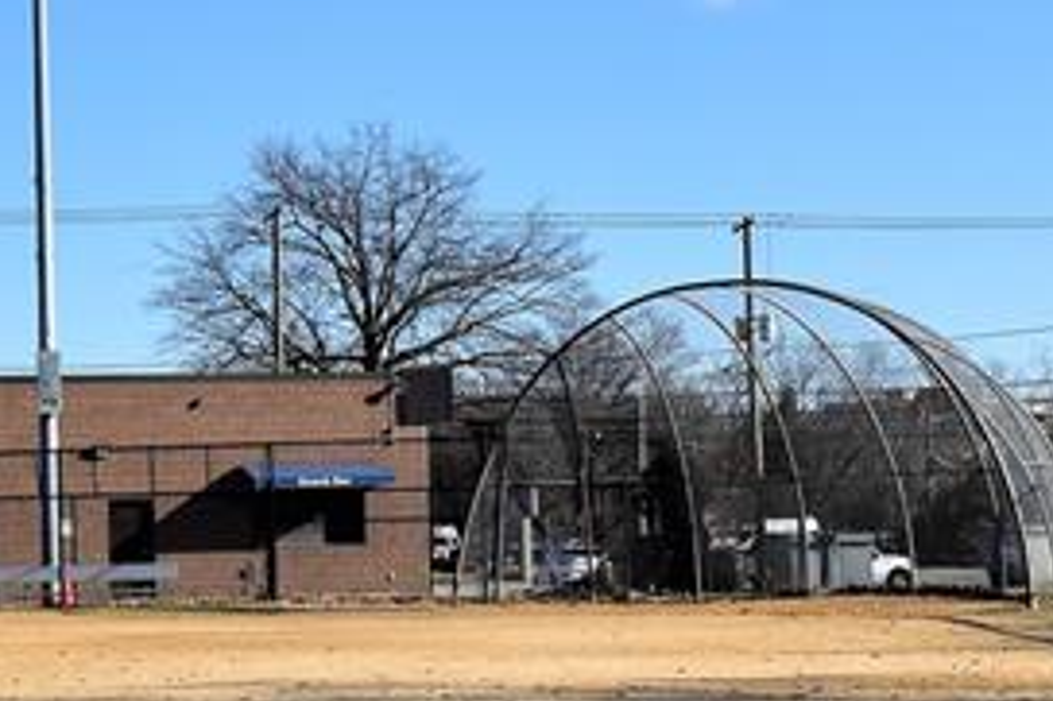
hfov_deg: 17.8
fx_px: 3303
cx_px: 85
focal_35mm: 113
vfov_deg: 12.1
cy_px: 511
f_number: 11
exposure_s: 1/400
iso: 400
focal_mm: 20
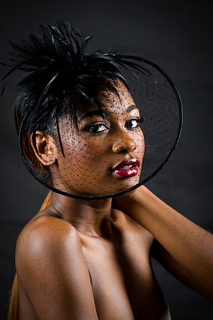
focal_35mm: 200
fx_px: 1779
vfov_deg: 10.3
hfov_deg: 6.9
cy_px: 160
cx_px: 106
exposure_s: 1/125
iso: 320
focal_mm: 200
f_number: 5.6
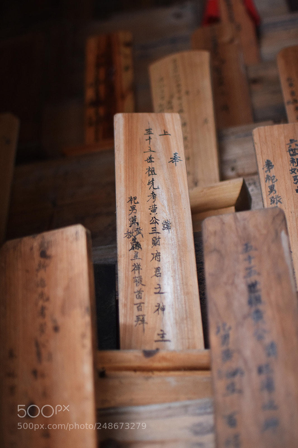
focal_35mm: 52
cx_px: 149
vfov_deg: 37.9
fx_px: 652
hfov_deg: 25.7
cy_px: 224
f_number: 1.8
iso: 800
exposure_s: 1/320
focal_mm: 35
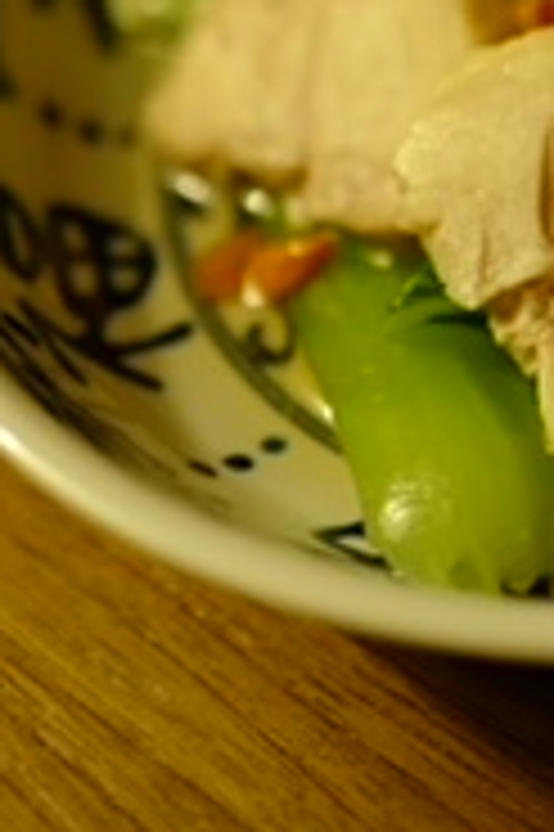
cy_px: 0
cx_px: 680
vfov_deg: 20.4
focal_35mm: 97
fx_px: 2243
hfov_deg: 13.6
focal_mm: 28
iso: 320
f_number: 1.7
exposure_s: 1/60
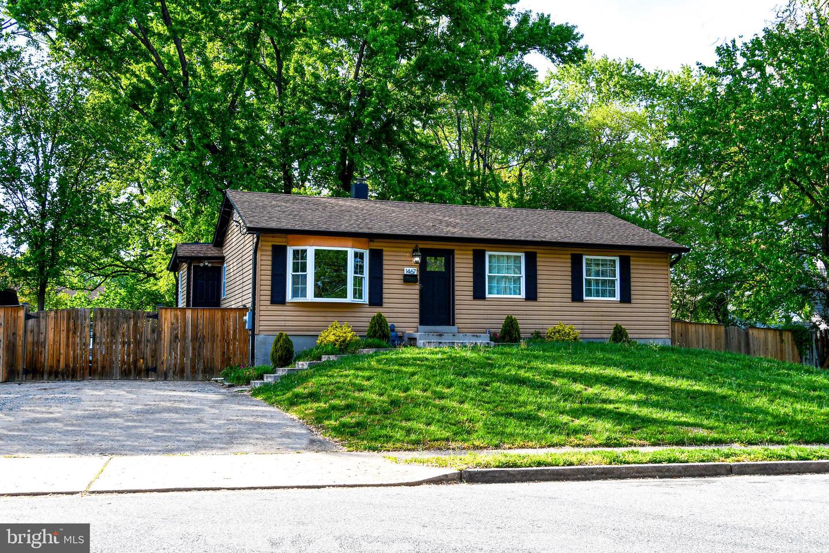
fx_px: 829
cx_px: 414
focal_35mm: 36
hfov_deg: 53.1
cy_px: 276
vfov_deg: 36.9
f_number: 8
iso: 200
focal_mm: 24
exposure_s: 1/250
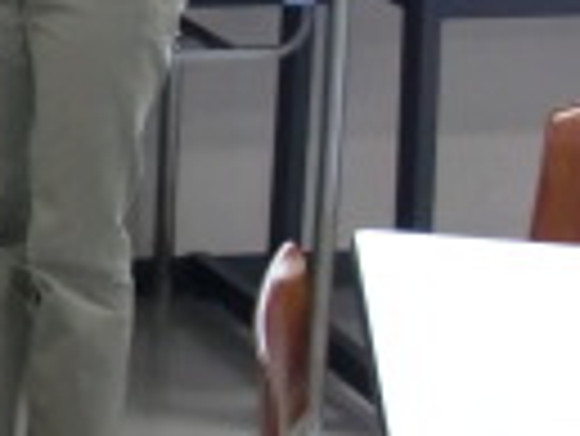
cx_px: -715
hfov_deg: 10.0
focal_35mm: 178
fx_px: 2985
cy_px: -85
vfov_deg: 8.3
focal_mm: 6.3
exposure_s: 1/60
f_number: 2.8
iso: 250
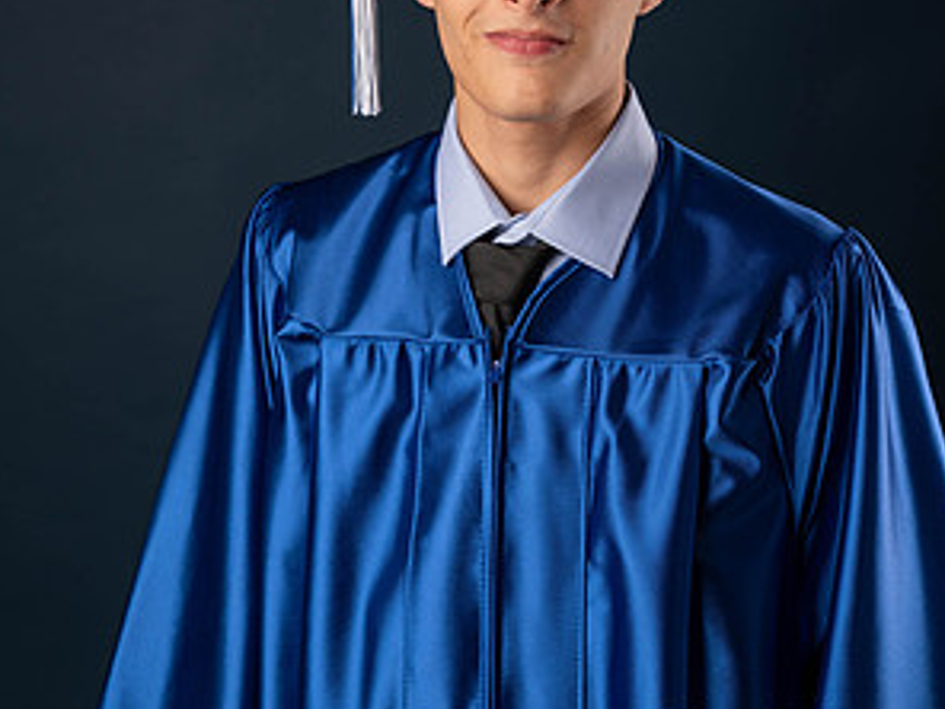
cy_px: 160
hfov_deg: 21.3
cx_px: 472
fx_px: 2512
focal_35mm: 92
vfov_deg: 16.0
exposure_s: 1/100
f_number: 5.6
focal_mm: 63
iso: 200
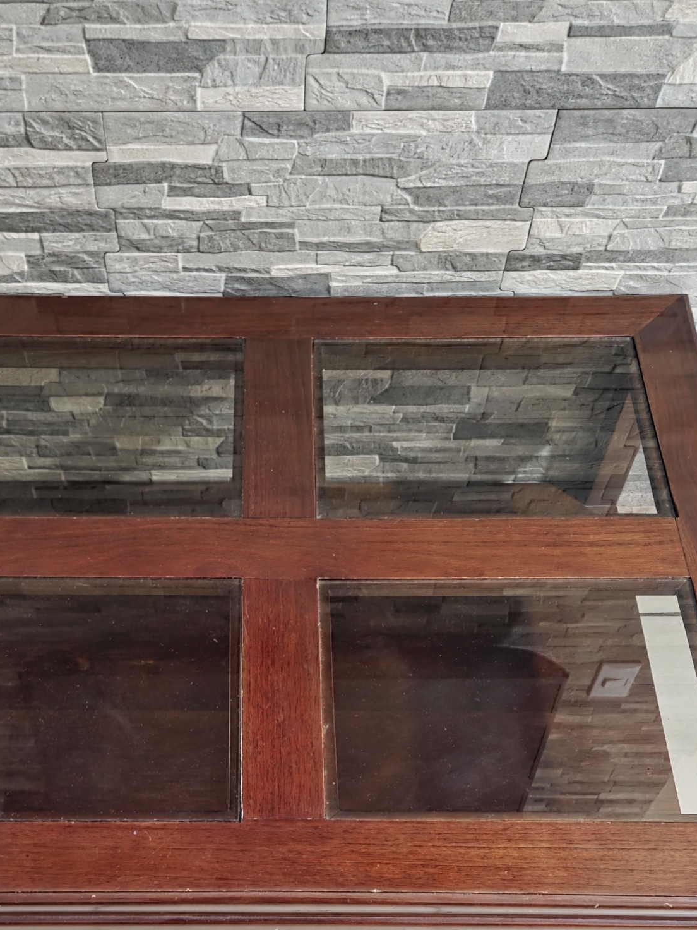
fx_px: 1074
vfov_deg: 44.7
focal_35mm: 40
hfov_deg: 35.8
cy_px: 733
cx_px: 270
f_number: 1.8
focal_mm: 5.4
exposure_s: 1/20
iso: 500
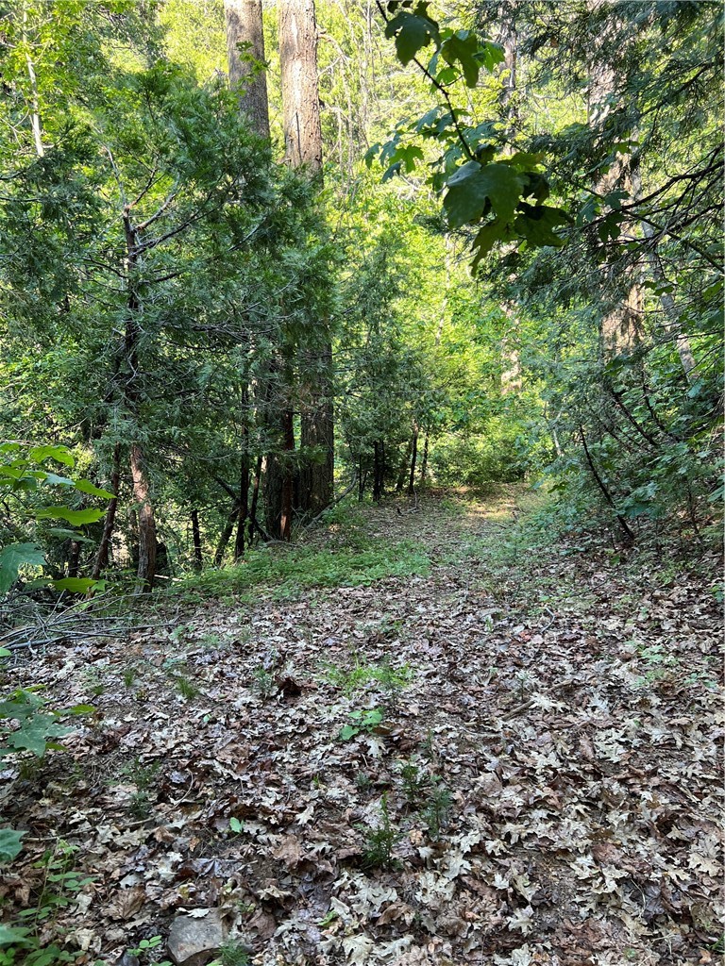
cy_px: 483
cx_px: 362
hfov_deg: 53.1
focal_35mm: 26
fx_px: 726
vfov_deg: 67.3
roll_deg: +1.4
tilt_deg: -17.6
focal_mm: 5.7
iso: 64
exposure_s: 1/121
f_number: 1.5
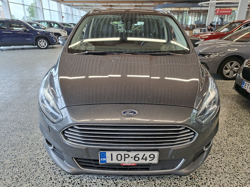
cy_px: 94
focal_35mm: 23
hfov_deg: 73.9
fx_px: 166
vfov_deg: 58.9
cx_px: 125
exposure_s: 1/100
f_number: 1.8
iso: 64
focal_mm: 5.54
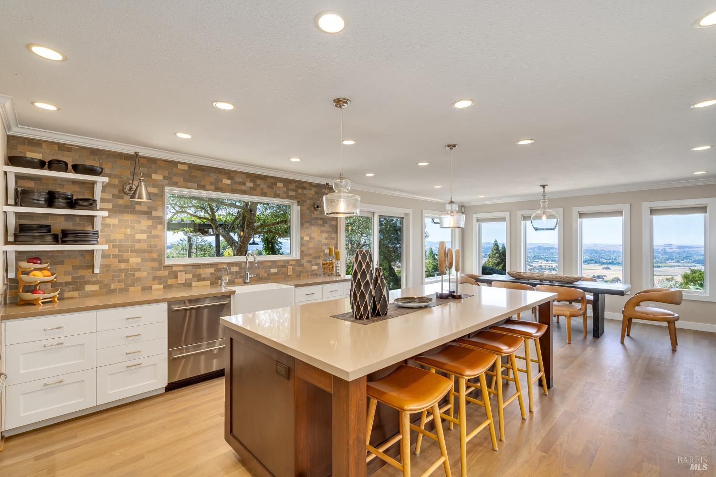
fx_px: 318
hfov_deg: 96.7
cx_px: 358
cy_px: 238
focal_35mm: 16
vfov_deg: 73.7
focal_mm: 16
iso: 400
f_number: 11
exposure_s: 1/125
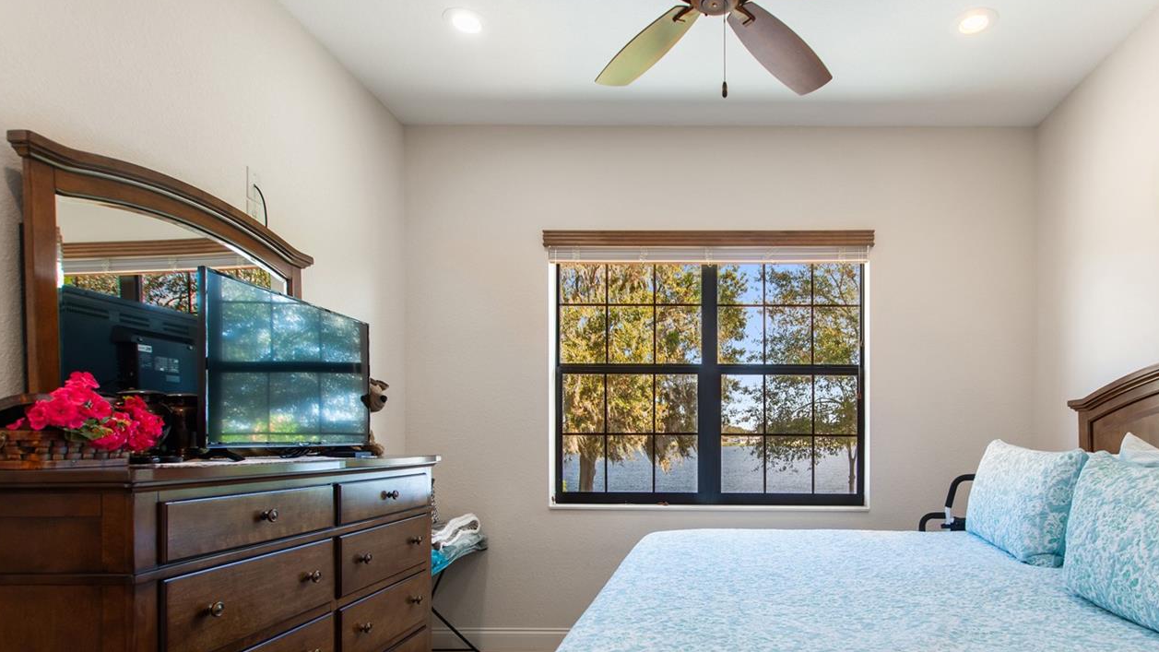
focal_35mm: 20
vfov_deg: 54.7
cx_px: 714
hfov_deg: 85.2
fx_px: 615
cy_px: 436
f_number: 4.5
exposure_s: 1/10
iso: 400
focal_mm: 10
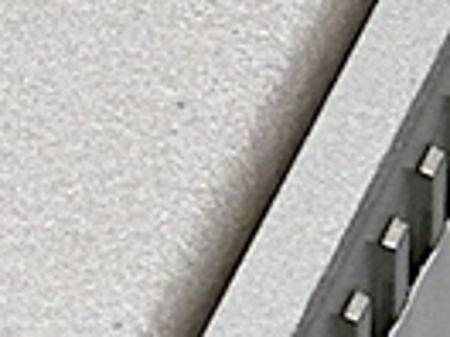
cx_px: -593
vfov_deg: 1.0
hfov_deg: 1.4
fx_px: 18954
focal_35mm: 1458
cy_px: 511
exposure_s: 1/15
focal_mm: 35.8
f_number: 7.1
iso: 400
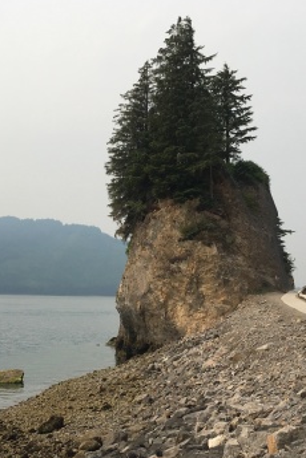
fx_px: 714
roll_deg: -1.1
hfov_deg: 23.9
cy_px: 300
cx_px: 72
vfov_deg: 35.3
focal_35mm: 56
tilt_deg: -1.4
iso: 25
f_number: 2.2
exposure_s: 1/2198
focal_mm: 4.15
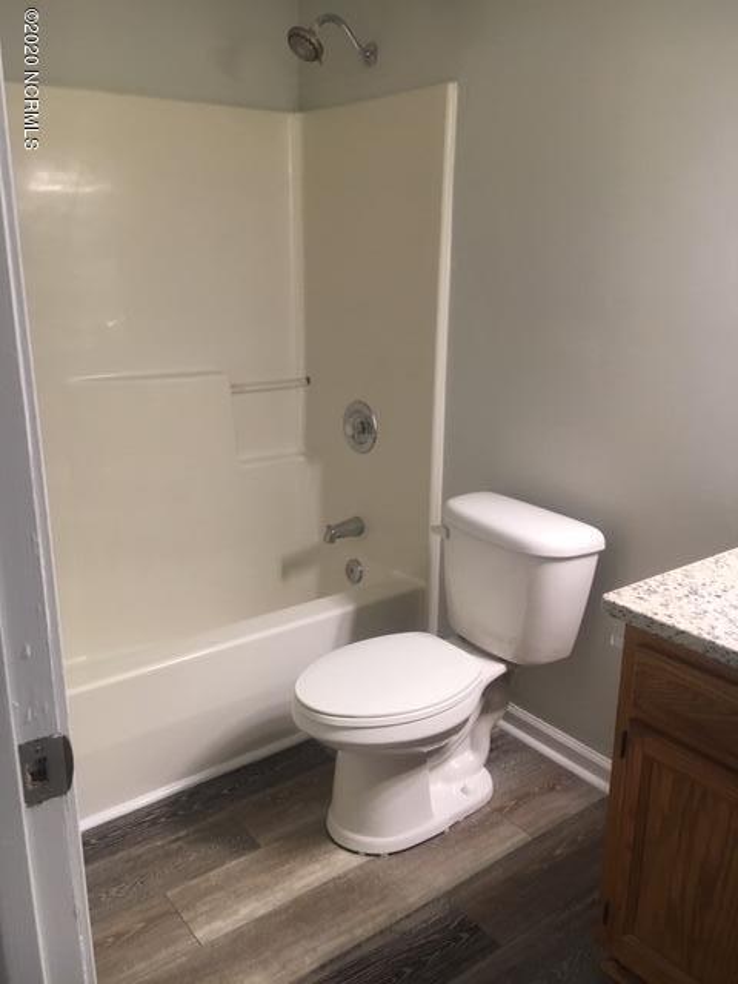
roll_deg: -0.7
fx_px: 824
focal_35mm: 29
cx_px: 369
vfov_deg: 61.7
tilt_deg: -14.1
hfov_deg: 48.2
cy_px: 492
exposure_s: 1/30
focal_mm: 4.15
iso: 100
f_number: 2.2
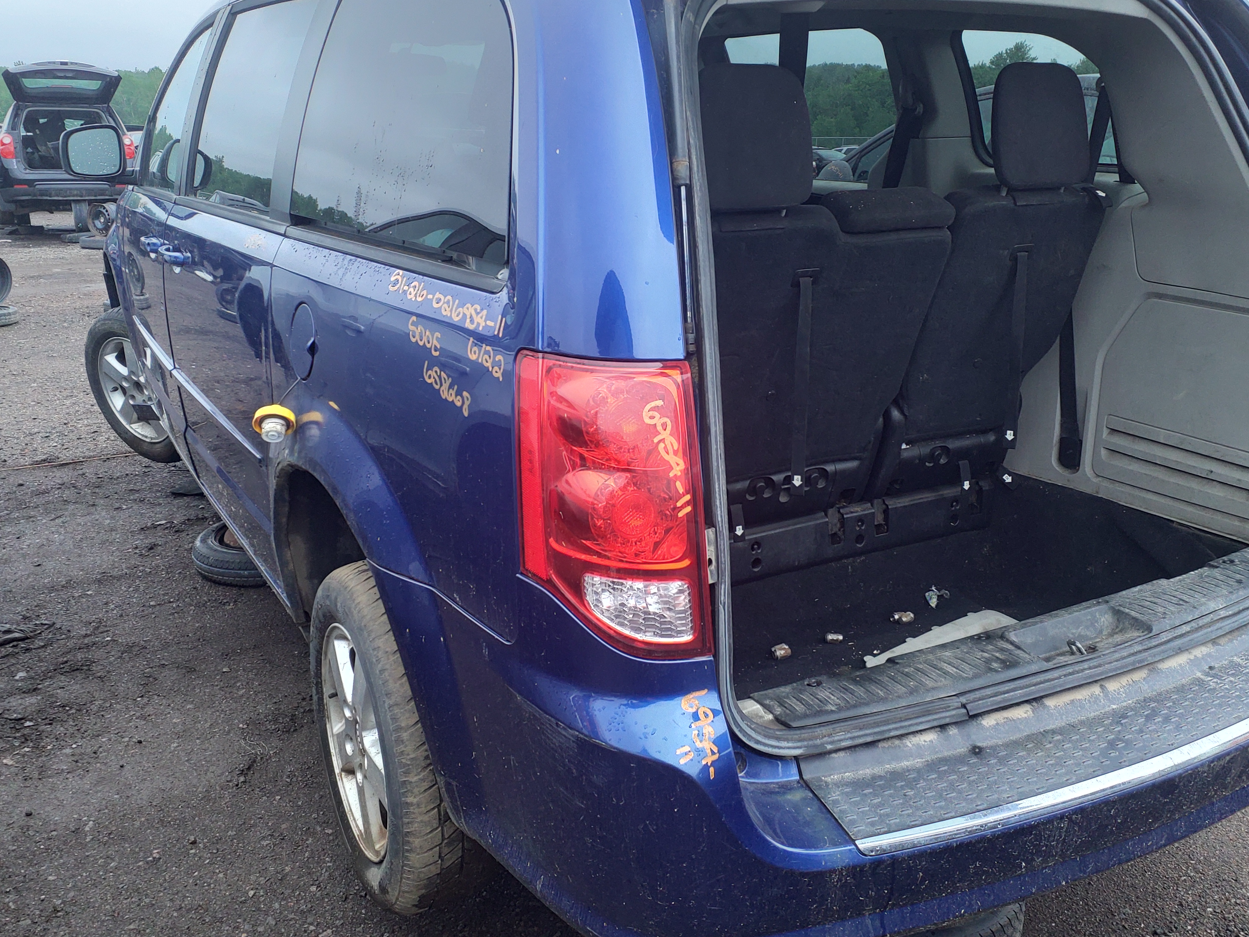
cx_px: 689
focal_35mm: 32
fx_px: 1155
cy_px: 380
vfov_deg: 44.0
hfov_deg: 56.7
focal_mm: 3.58
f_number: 1.9
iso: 64
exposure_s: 1/60
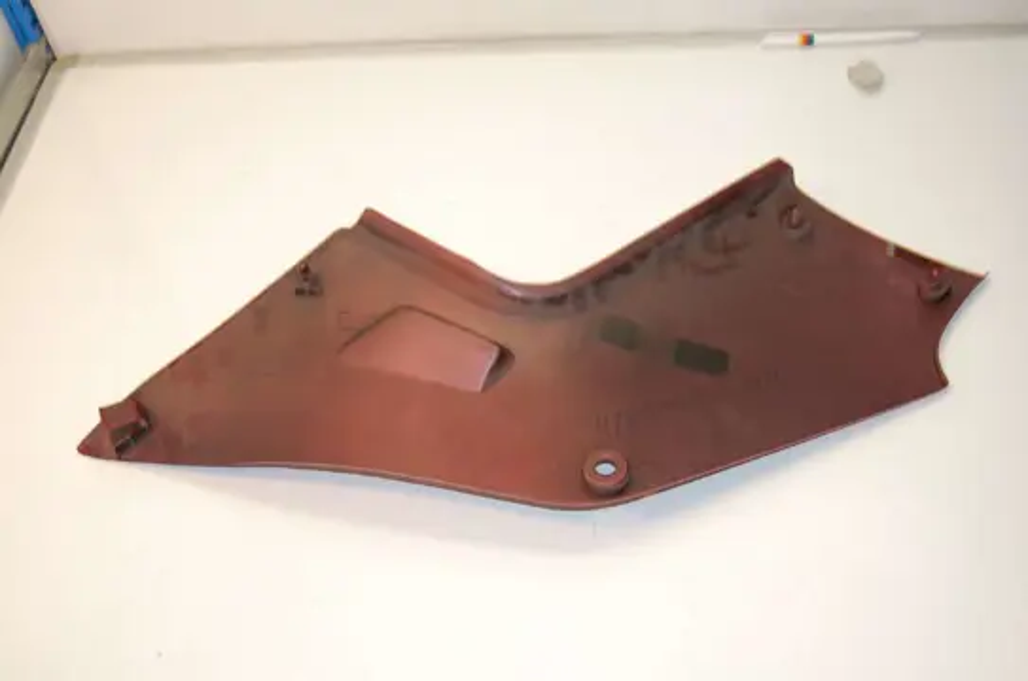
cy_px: 340
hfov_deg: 42.4
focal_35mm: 46
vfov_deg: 28.8
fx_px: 1325
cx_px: 514
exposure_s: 1/60
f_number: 4.5
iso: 400
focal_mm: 31
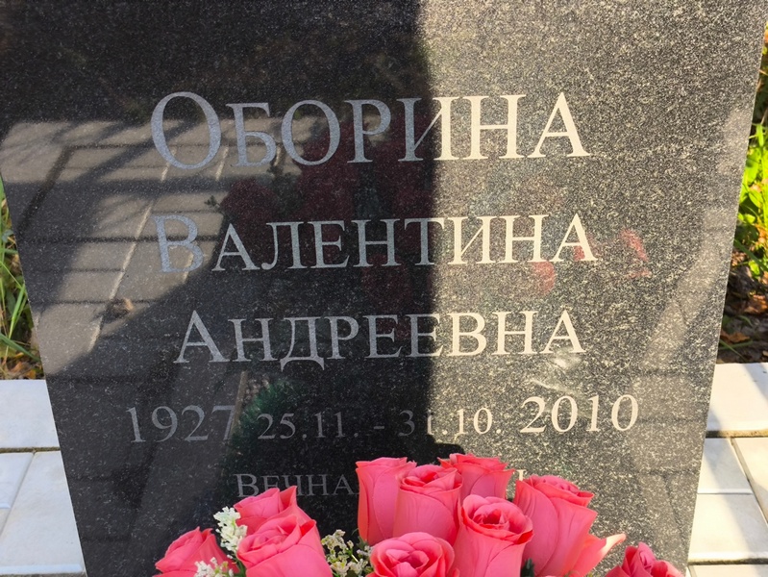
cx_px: 384
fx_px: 1110
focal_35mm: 50
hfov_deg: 38.2
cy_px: 288
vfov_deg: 29.1
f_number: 1.7
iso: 50
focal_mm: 4.71
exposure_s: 1/298
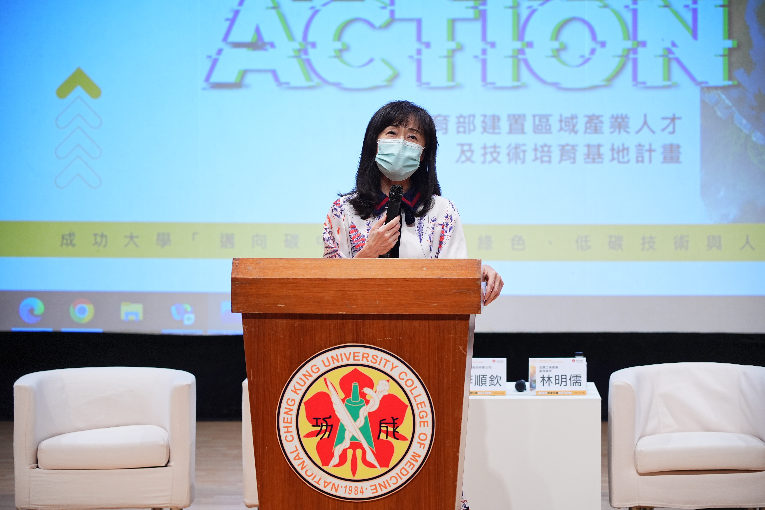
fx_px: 2231
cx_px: 382
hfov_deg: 19.5
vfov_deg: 13.0
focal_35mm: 105
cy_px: 255
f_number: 4
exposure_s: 1/200
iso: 1600
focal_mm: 105
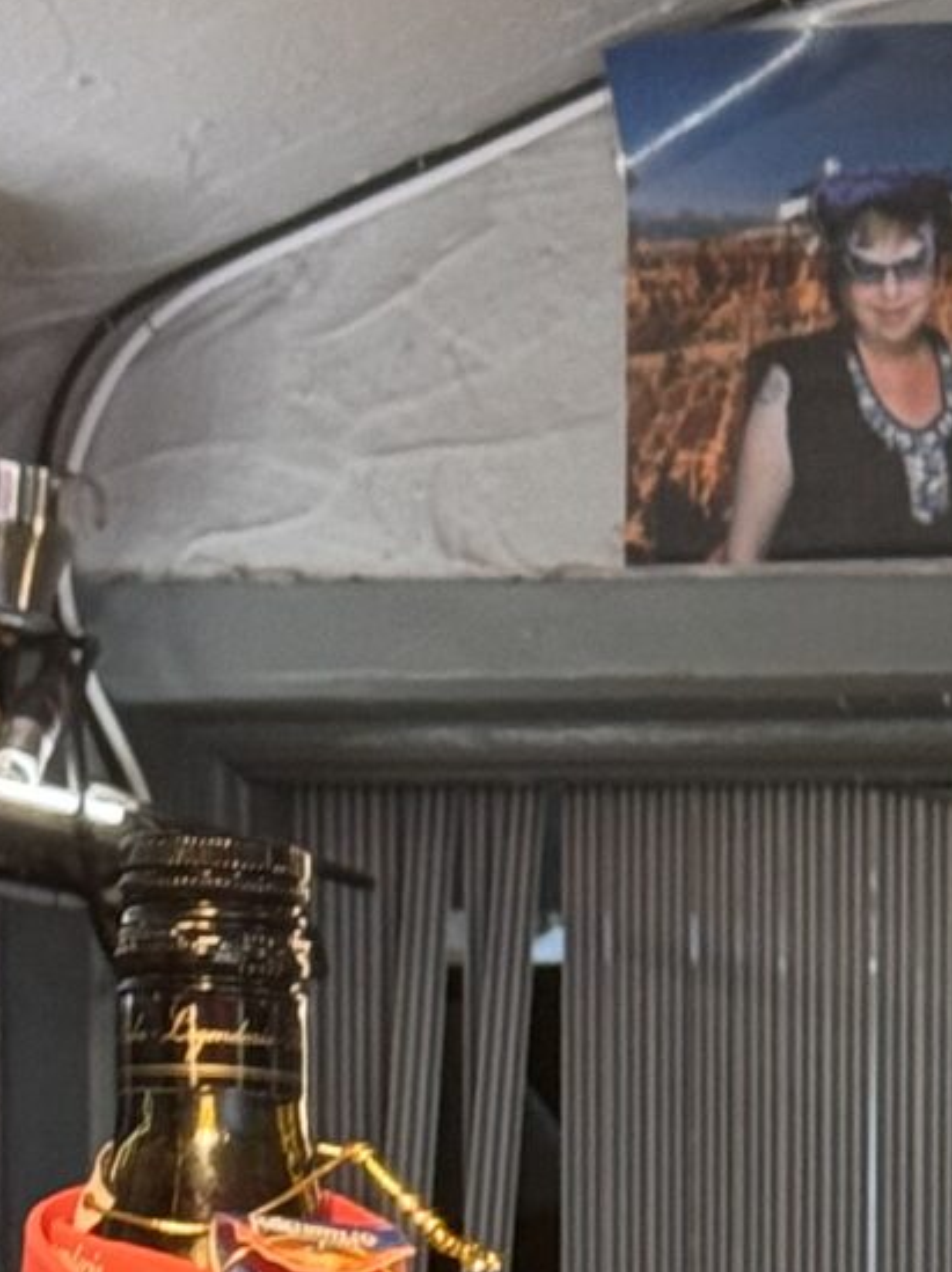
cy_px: 2393
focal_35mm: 224
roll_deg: -0.6
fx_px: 8223
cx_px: 1874
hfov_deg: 6.4
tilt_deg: -3.7
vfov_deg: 8.5
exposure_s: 1/50
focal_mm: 6.76
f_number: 1.78
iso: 125
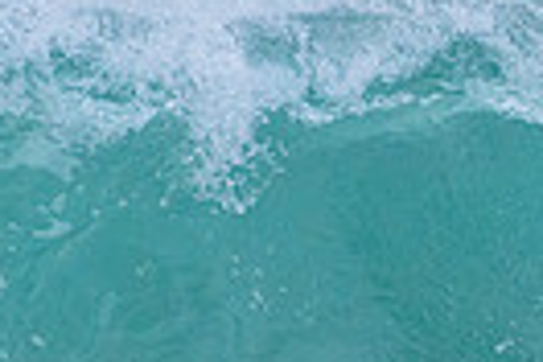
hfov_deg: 0.8
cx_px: 798
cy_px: 445
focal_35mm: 2697
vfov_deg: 0.5
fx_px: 40677
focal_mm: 500
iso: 1800
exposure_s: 1/2000
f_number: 5.6
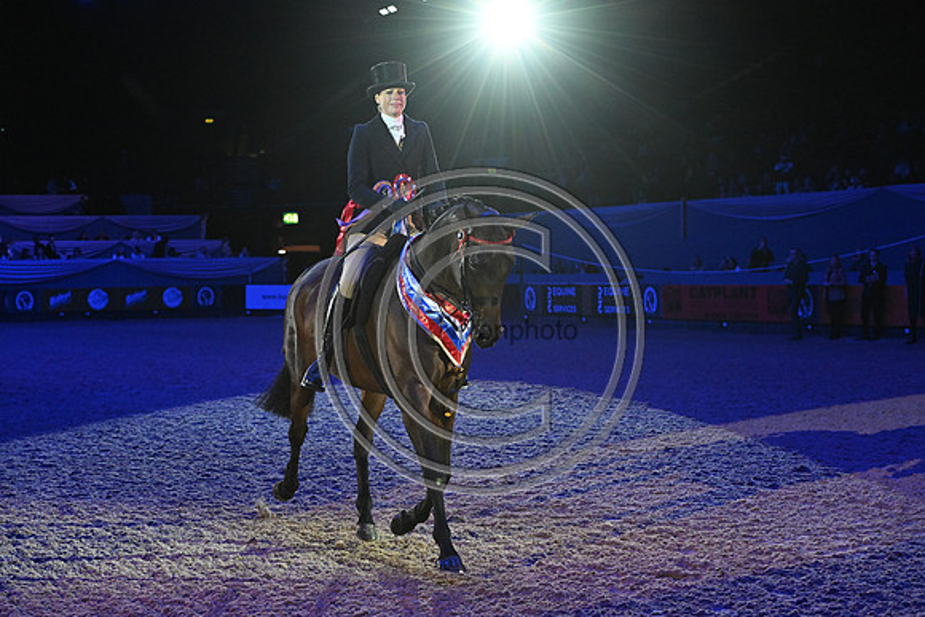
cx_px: 462
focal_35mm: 70
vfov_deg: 19.5
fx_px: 1799
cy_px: 308
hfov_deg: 28.8
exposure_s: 1/640
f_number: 4.5
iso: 6400
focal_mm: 70
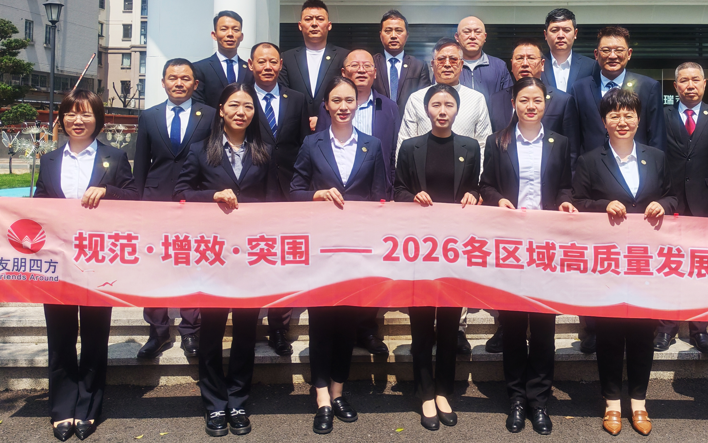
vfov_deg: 28.0
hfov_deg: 44.2
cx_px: 421
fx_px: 868
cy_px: 93
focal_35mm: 45
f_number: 1.95
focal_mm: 5.52
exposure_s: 1/2200
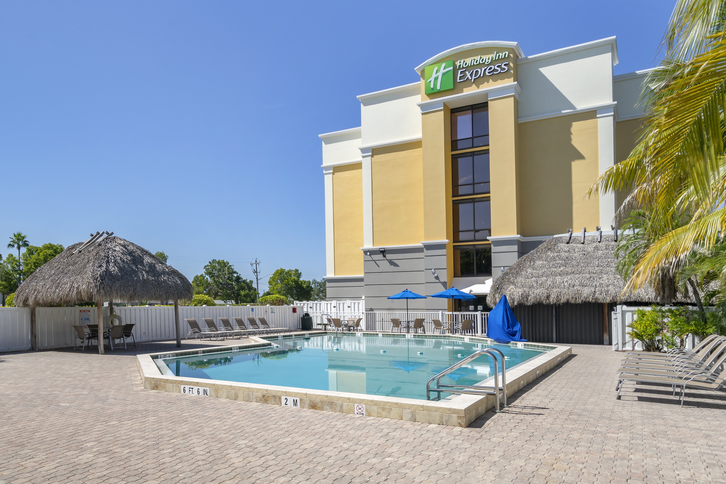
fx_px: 403
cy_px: 242
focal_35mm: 20
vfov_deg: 61.9
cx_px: 363
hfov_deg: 84.0
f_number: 11
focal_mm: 20
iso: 400
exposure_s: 1/1000
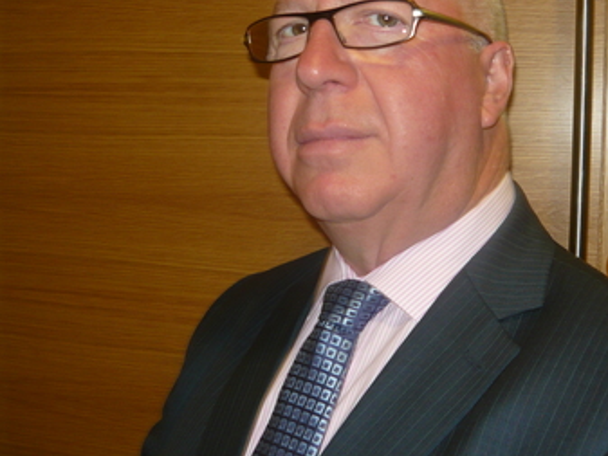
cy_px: 141
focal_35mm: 47
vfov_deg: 30.6
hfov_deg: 40.1
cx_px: 382
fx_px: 826
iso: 100
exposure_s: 1/30
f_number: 2.8
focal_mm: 5.5
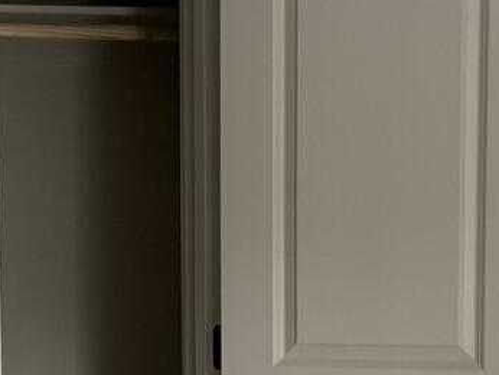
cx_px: -3
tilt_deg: -6.1
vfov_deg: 10.4
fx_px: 2048
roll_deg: +1.4
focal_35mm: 142
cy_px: 378
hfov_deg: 13.7
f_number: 1.78
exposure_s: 1/60
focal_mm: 6.76
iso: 250
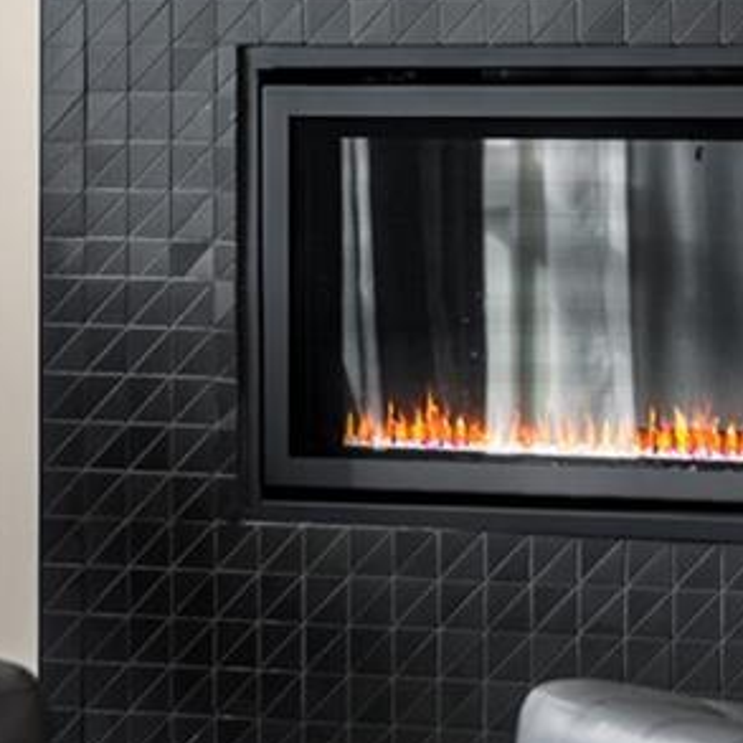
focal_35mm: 232
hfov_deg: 7.5
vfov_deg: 7.5
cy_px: 23
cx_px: 185
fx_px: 5634
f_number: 1.8
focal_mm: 50
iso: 200
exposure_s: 1/100
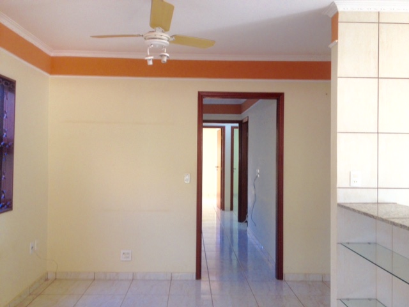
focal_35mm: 35
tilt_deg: -1.8
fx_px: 414
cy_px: 154
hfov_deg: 52.6
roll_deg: +2.0
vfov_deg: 40.7
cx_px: 204
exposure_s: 1/20
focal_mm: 4.28
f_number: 2.4
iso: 80
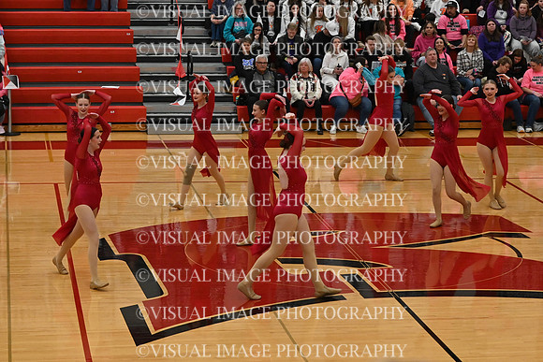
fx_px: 1584
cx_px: 272
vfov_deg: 13.0
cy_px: 181
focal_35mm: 105
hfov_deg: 19.5
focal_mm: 70
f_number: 4
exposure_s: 1/400
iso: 5000
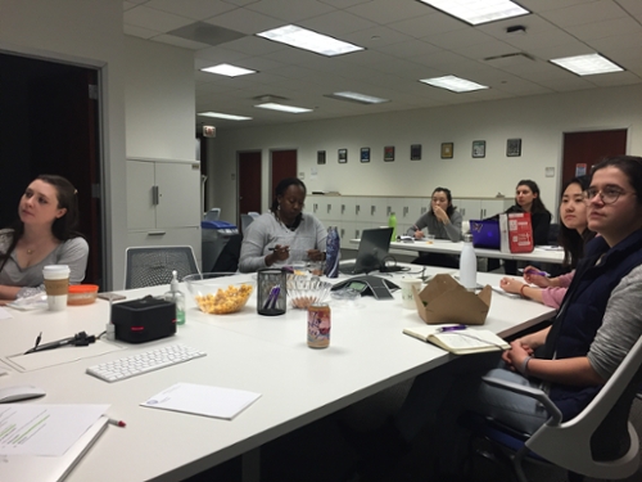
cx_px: 321
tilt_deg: -4.2
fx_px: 538
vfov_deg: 48.2
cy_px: 241
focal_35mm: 29
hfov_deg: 61.7
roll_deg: -1.0
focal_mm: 4.15
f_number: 2.2
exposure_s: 1/30
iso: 32
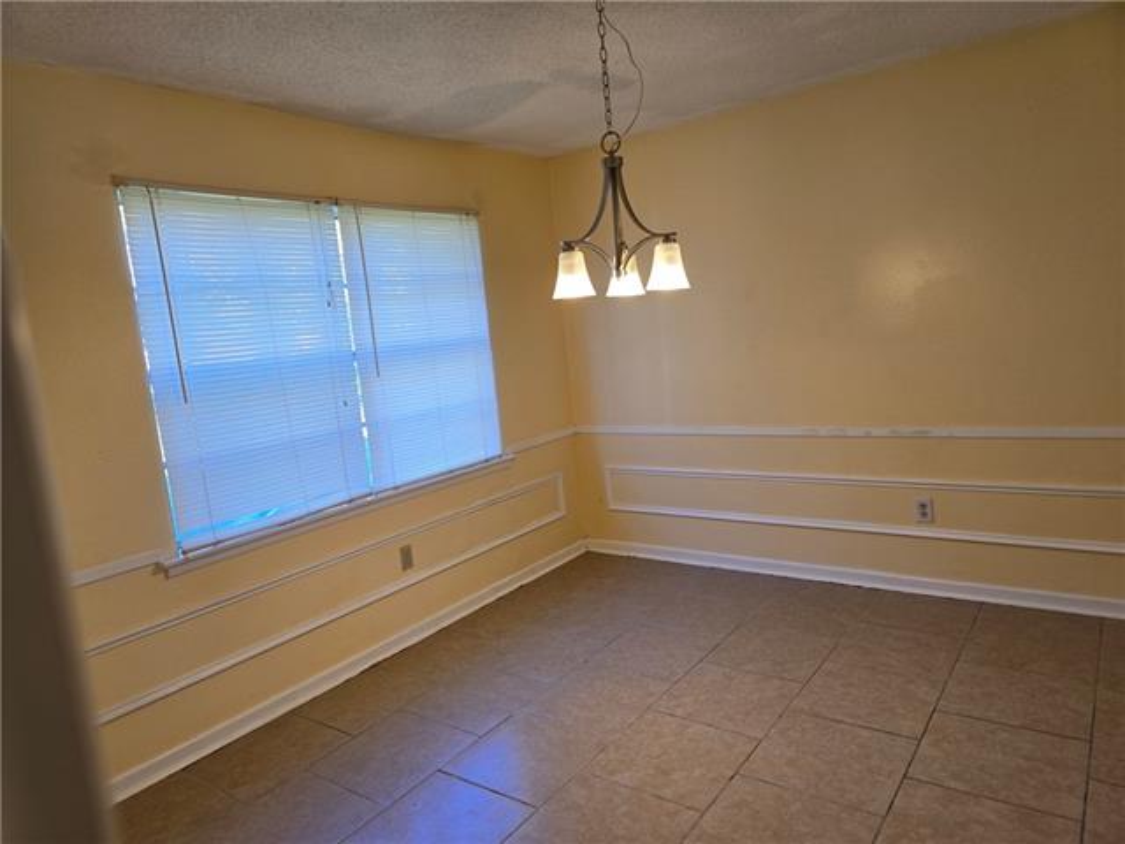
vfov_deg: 58.9
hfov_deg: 73.9
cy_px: 422
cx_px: 562
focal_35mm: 23
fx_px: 747
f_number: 1.7
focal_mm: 6.3
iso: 80
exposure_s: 1/120
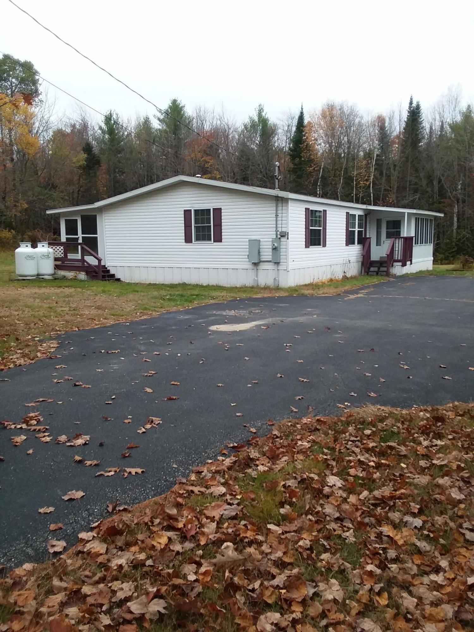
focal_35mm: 29
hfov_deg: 48.2
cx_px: 237
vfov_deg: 61.7
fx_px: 529
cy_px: 316
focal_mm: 2.47
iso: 40
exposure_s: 1/423
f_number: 1.9
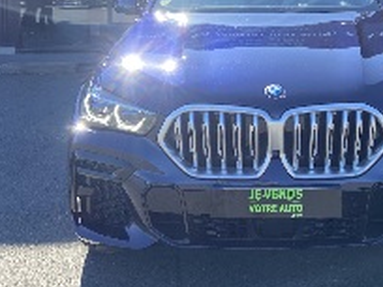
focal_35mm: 53
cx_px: 265
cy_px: 17
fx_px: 586
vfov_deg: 26.4
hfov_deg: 35.7
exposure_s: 1/658
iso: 32
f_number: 1.8
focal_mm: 4.25
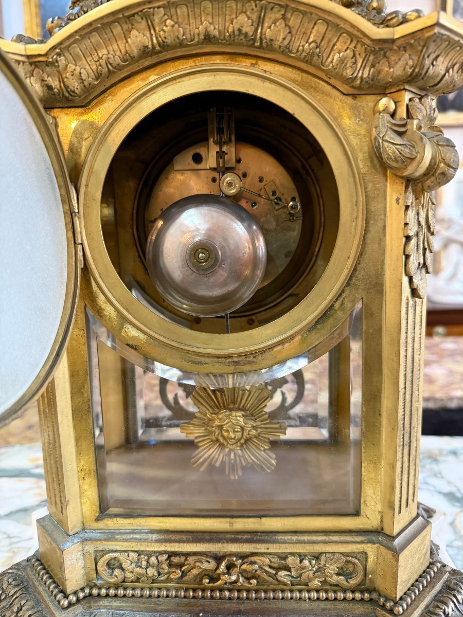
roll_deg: +0.9
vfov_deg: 71.6
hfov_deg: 56.8
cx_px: 232
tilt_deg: -7.8
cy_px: 308
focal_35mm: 24
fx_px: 428
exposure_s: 1/50
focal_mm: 6.76
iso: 400
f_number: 1.78
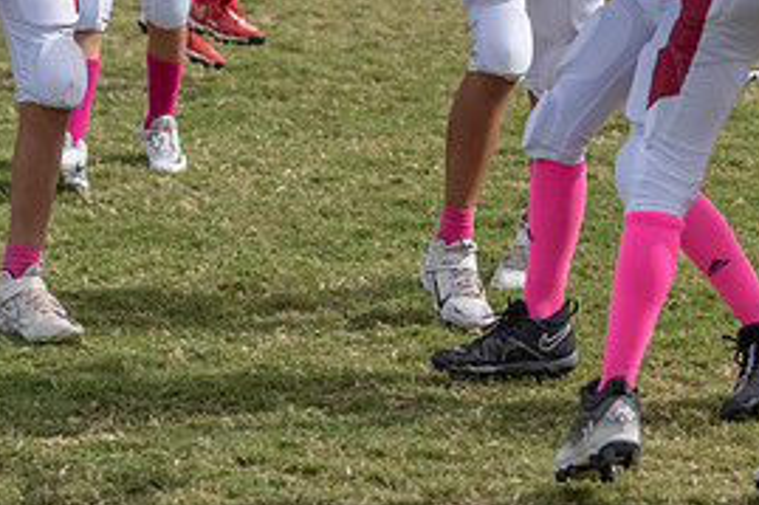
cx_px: 514
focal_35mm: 151
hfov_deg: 13.6
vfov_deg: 9.0
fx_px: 3182
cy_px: -21
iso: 100
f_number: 3.5
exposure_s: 1/1600
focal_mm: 70
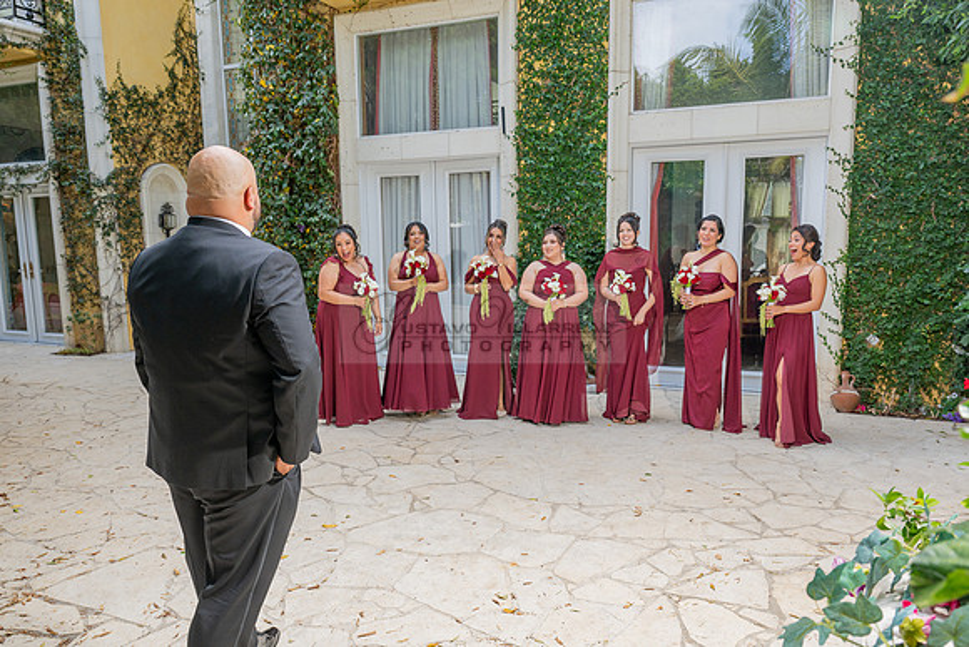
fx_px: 687
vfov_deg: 50.4
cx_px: 515
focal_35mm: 26
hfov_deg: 70.3
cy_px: 344
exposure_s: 1/200
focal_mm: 24
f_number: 5
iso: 200
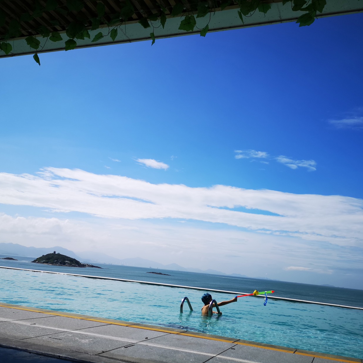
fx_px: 380
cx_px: 211
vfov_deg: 51.1
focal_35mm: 32
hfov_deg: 50.9
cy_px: 182
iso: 50
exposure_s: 1/3802
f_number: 1.8
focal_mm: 3.95
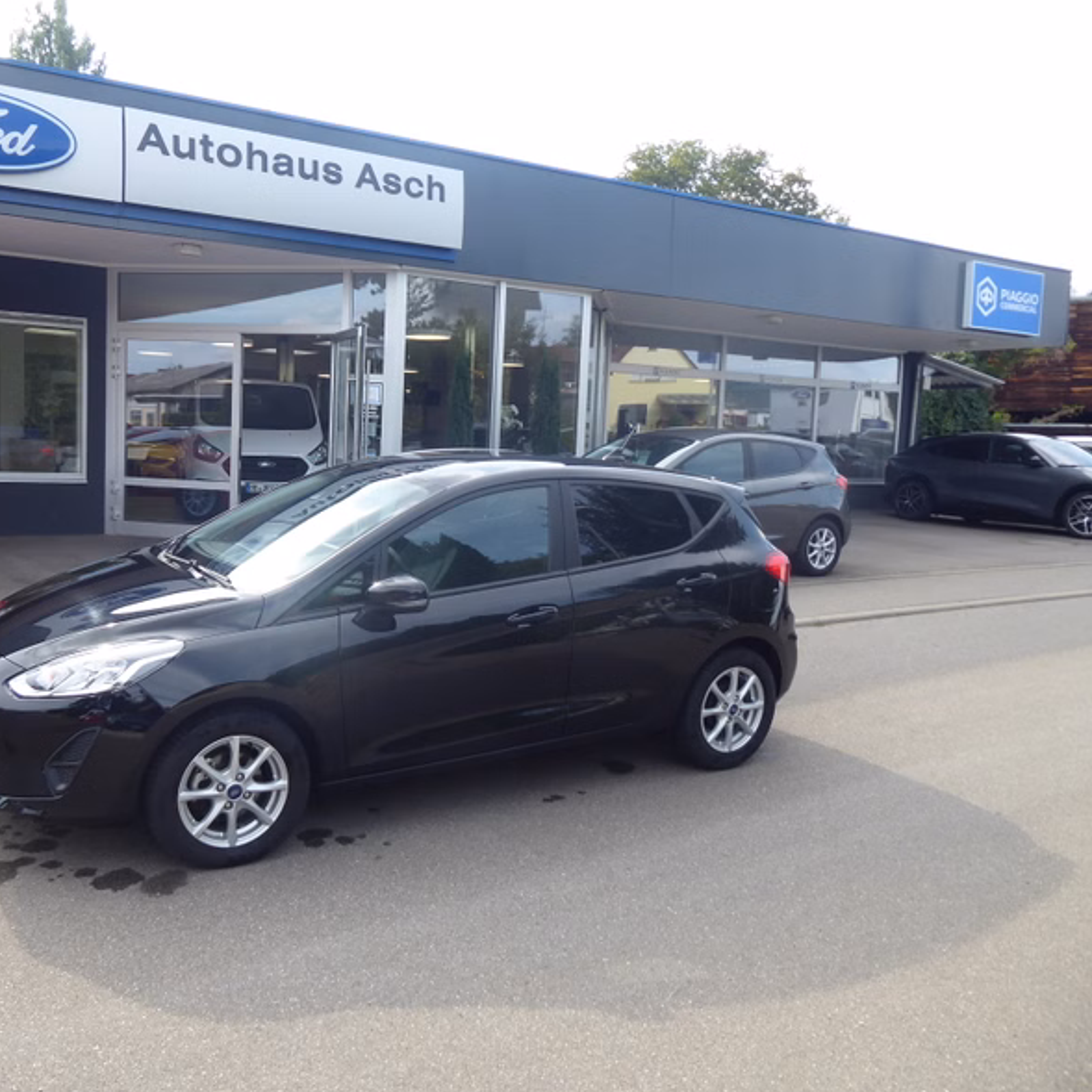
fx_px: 1071
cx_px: 395
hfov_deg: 53.3
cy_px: 549
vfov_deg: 54.0
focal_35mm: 30
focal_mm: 4.3
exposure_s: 1/200
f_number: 3.3
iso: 80
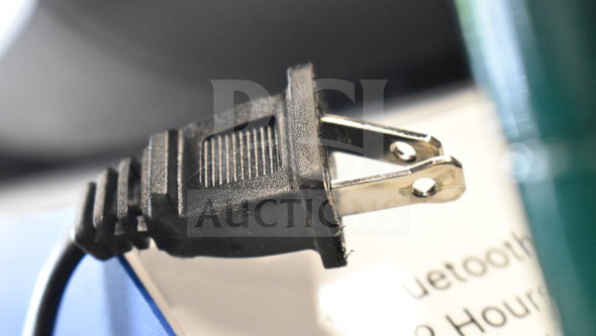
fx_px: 1384
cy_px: 158
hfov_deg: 24.3
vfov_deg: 13.8
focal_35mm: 88
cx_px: 298
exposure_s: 1/100
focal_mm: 55
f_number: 5.6
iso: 6400
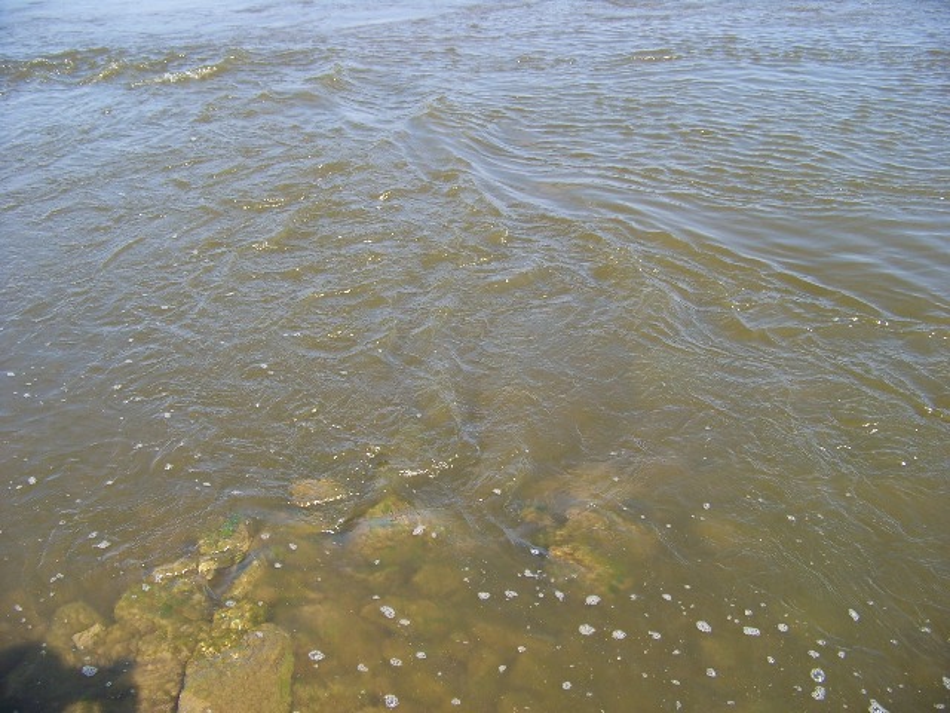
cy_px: 356
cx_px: 475
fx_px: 988
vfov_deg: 39.7
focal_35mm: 36
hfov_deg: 51.4
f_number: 2.8
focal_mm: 5.85
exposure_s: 1/400
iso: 64
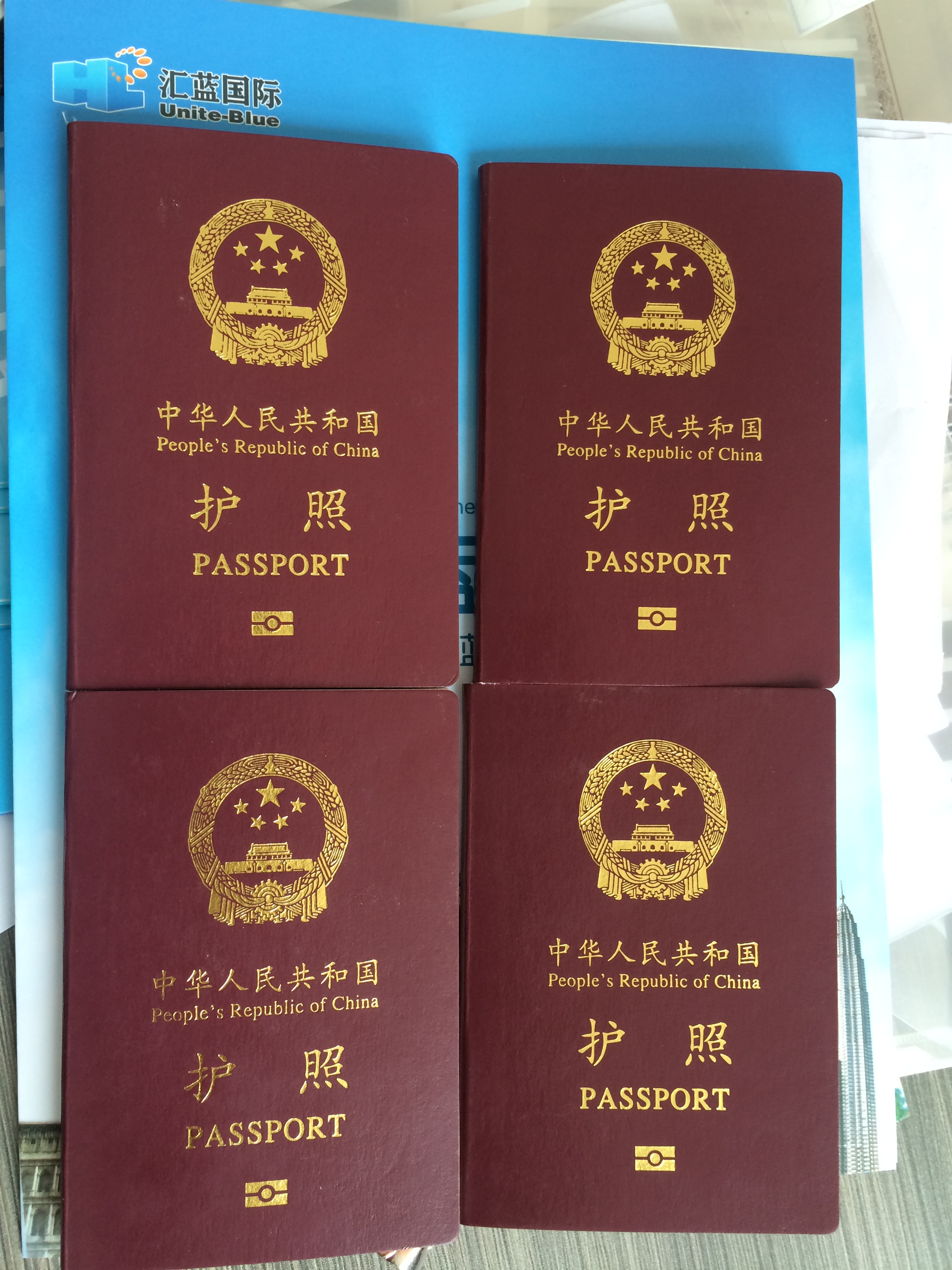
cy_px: 635
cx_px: 476
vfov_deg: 61.7
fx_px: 1063
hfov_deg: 48.2
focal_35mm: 29
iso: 40
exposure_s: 1/33
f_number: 2.2
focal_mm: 4.15
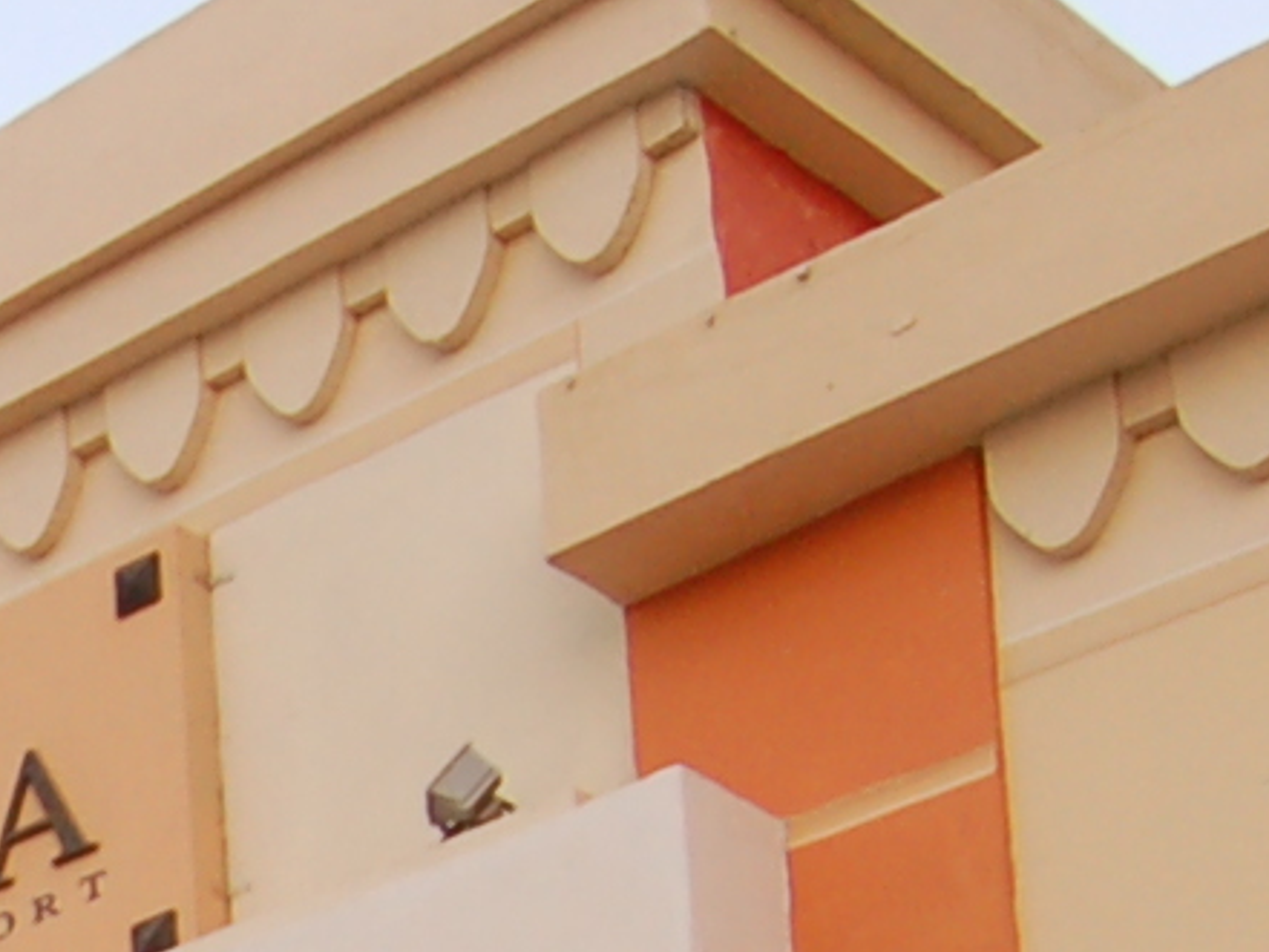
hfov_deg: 14.9
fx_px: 4327
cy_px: 1849
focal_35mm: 118
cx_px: -866
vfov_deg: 11.4
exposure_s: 1/125
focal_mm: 12
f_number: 5.6
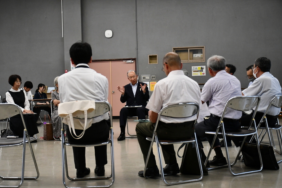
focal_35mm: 52
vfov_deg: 26.0
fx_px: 407
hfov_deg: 38.2
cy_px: 95
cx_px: 139
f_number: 4.2
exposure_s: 1/125
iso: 1600
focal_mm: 34
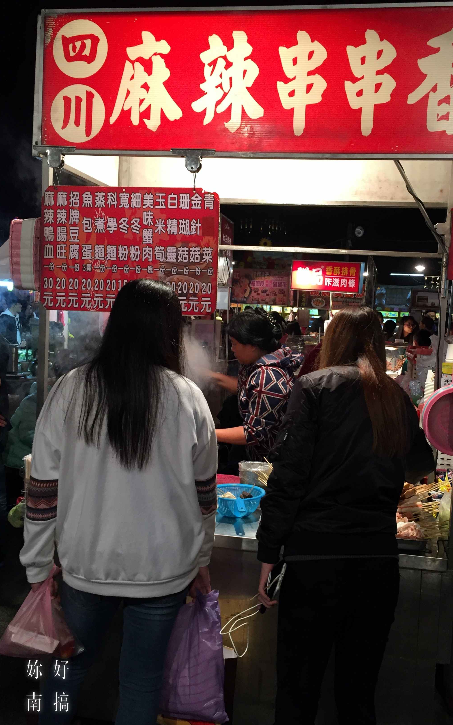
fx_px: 612
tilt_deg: -3.3
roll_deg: -1.1
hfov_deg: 40.4
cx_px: 268
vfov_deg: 61.2
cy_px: 360
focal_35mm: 31
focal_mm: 4.15
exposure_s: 1/30
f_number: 2.2
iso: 50
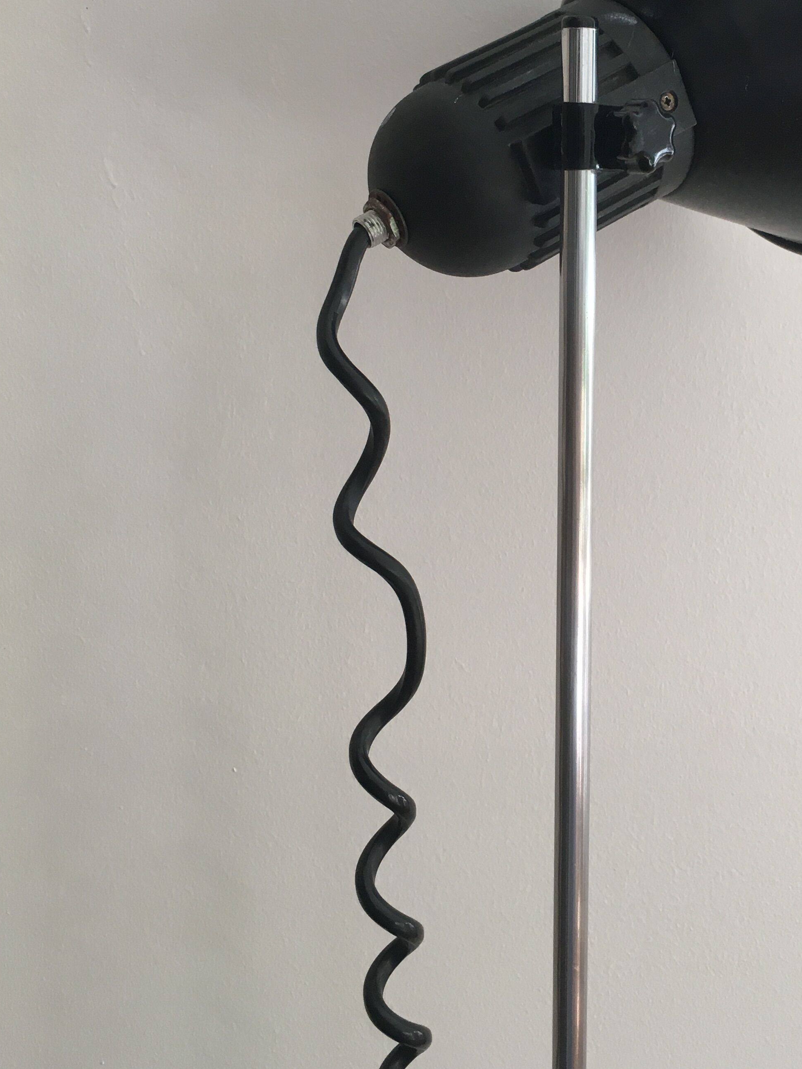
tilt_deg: -6.5
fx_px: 1390
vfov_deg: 41.7
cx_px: 617
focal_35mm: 45
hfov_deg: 31.5
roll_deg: +0.2
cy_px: 388
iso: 40
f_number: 2.2
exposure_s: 1/33
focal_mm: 4.15
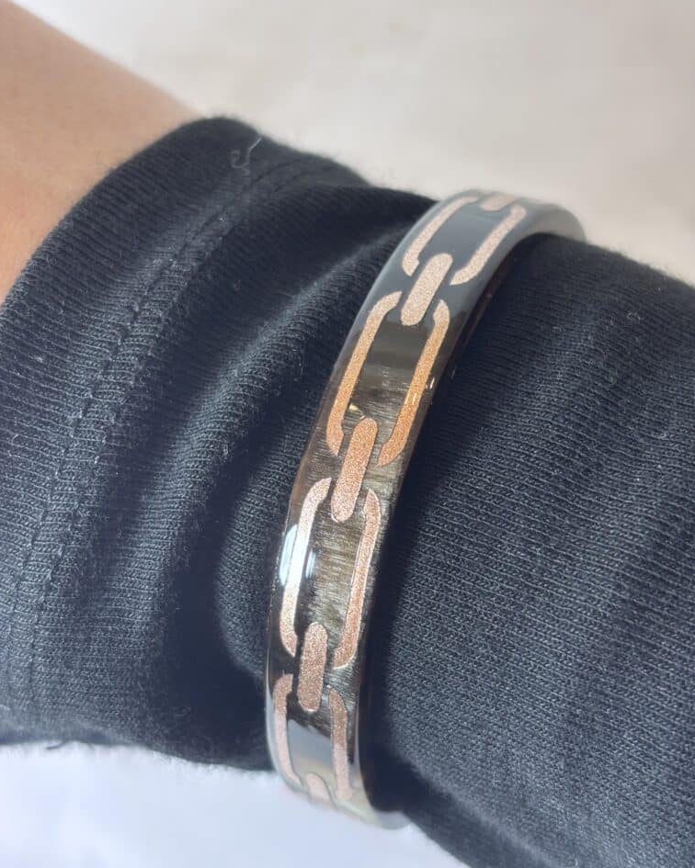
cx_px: 345
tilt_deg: -64.2
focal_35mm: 55
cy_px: 442
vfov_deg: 34.1
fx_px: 1414
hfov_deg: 27.6
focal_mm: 5.96
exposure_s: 1/50
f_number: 1.6
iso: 50
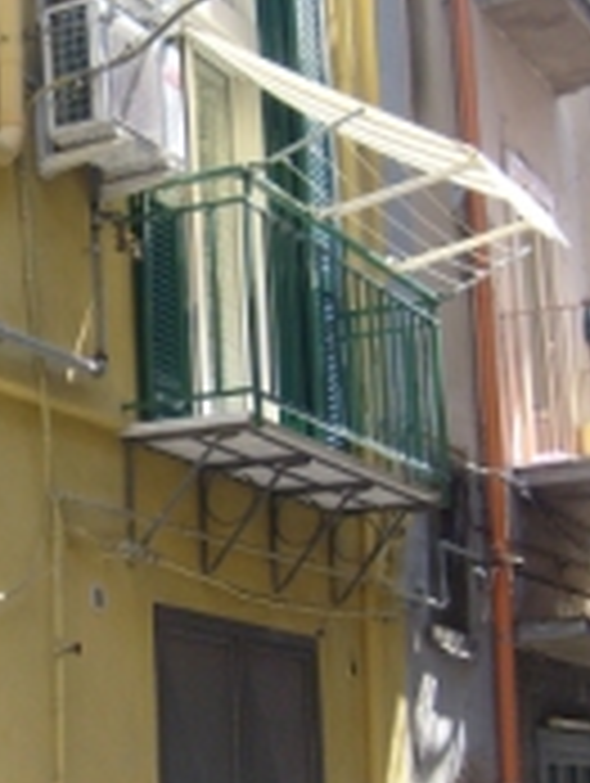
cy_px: 436
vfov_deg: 21.7
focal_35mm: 90
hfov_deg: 16.0
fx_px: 2040
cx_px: -36
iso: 80
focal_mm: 5.8
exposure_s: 1/180
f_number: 2.8
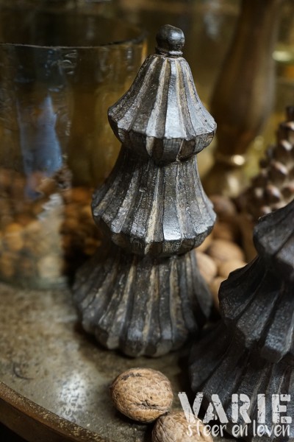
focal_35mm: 33
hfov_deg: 40.0
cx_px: 147
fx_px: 404
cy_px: 221
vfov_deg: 57.2
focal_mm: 33
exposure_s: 1/60
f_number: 4
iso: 4000
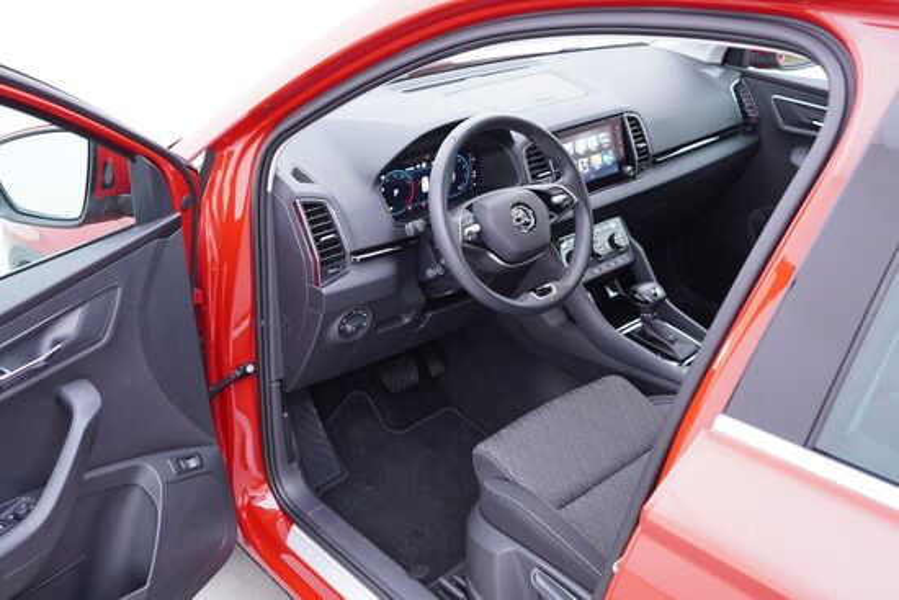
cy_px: 300
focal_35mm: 36
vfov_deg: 36.9
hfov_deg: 53.1
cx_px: 450
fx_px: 899
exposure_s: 1/40
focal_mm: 24
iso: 320
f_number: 2.8
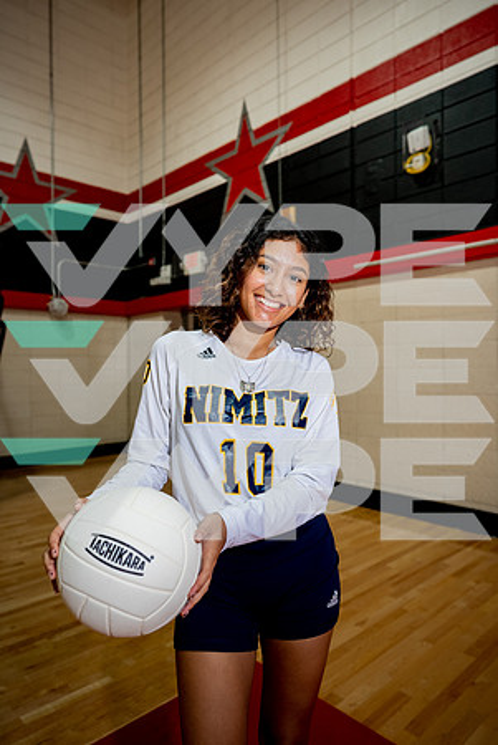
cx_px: 249
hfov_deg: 53.2
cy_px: 372
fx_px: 497
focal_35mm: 24
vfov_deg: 73.7
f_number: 2.8
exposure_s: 1/320
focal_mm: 24
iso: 400
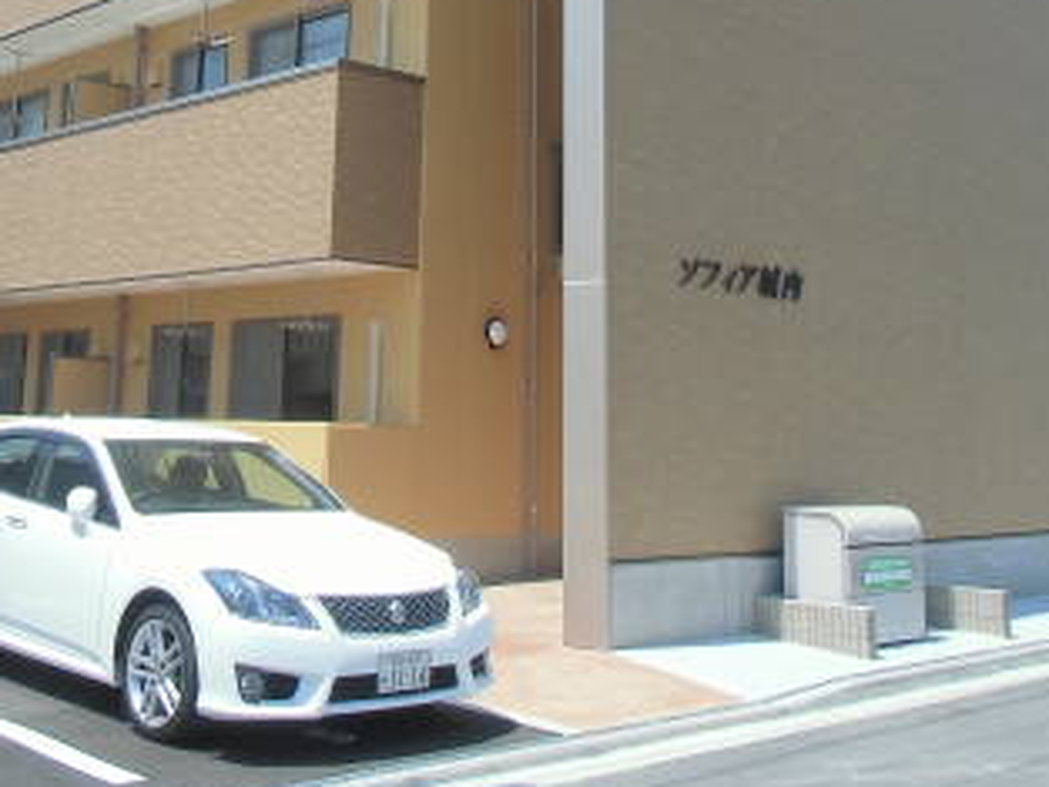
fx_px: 1485
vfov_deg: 28.6
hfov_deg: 38.8
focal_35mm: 49
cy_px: 84
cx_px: 429
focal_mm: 4.24
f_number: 3
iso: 64
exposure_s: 1/640
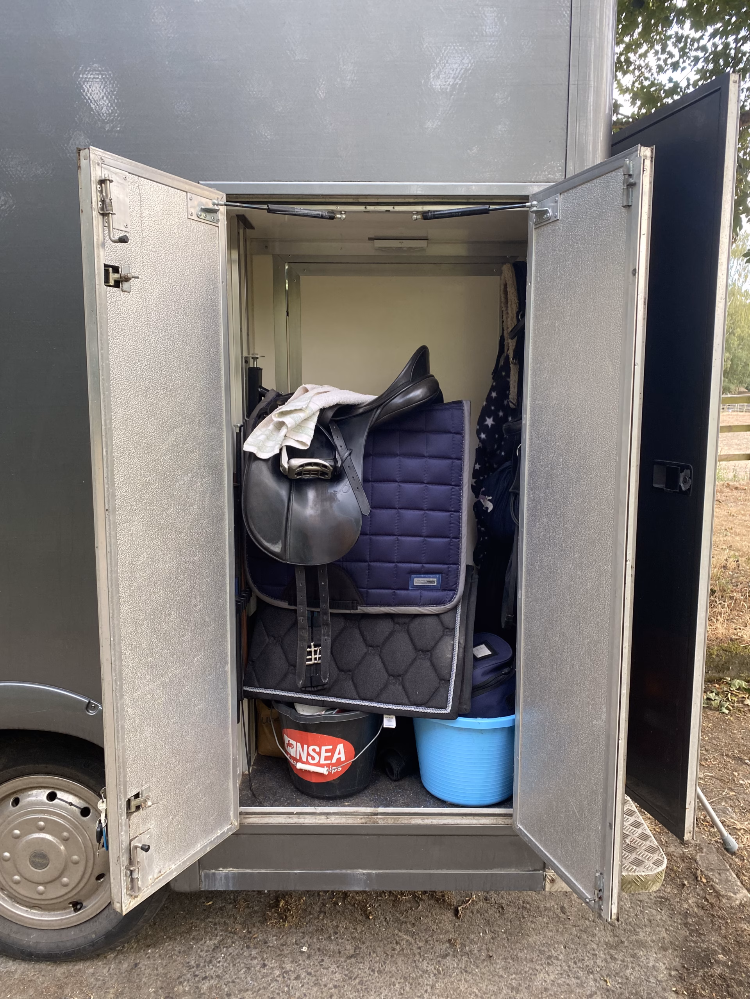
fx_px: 751
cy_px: 500
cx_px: 375
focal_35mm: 26
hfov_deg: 53.1
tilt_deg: -5.6
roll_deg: +1.4
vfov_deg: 67.3
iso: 125
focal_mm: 4.25
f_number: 1.8
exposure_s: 1/118
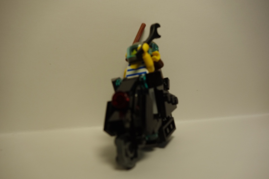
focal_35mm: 38
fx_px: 284
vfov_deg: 35.0
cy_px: 90
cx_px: 134
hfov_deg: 50.7
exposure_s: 1/100
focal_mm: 14.07
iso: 125
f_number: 5.6
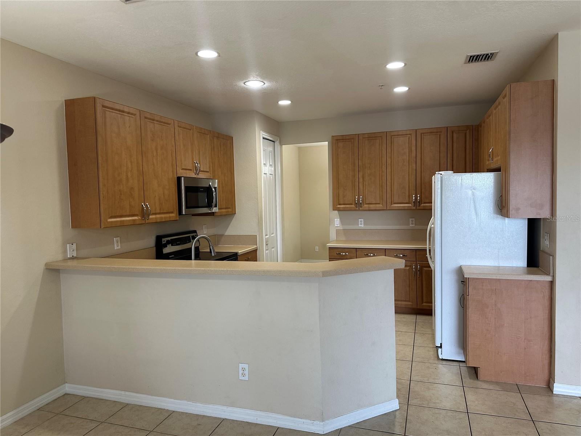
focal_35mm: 24
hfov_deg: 71.6
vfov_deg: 56.8
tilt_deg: -1.2
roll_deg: +1.1
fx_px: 403
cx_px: 290
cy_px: 218
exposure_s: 1/120
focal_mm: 6.86
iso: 160
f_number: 1.78
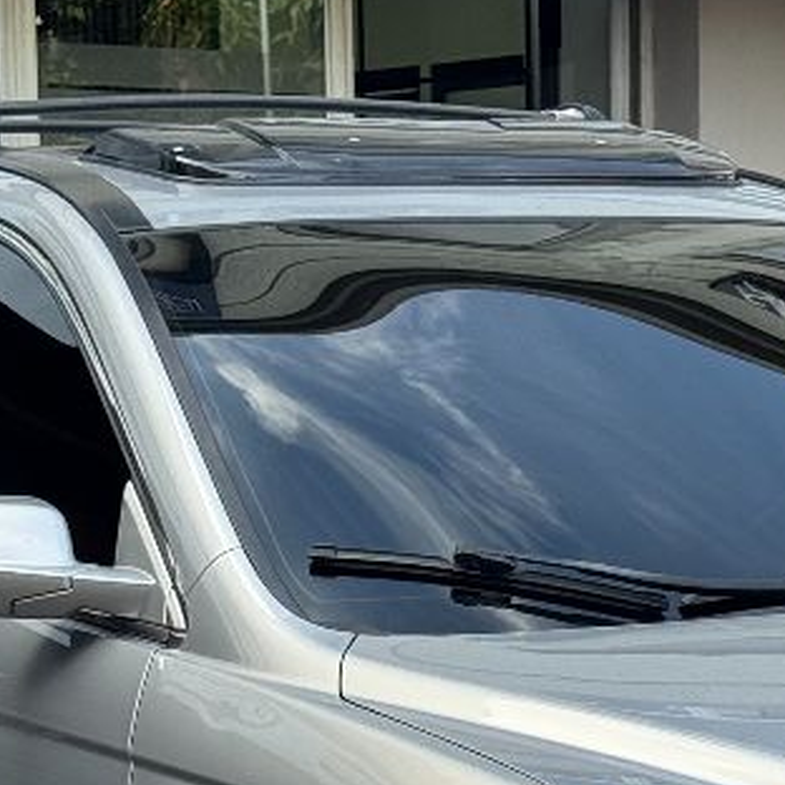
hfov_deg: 10.7
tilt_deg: -8.4
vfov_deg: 10.5
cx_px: 642
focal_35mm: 163
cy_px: 1019
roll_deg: +0.6
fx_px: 4182
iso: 64
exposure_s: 1/598
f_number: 1.78
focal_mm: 6.76
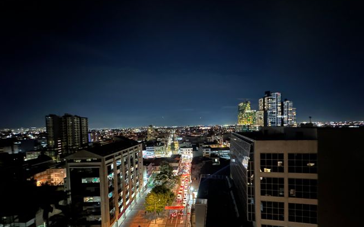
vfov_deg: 74.3
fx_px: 149
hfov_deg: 101.5
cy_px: 130
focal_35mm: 15
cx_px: 181
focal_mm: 2.22
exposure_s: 1/8
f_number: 2.2
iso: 1250
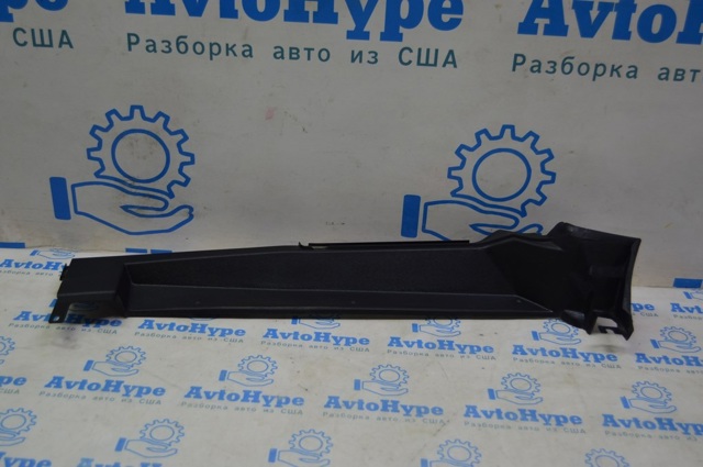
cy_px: 234
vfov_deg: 31.8
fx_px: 819
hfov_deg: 46.5
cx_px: 352
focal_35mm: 42
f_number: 4.2
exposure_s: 1/80
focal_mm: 28
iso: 400
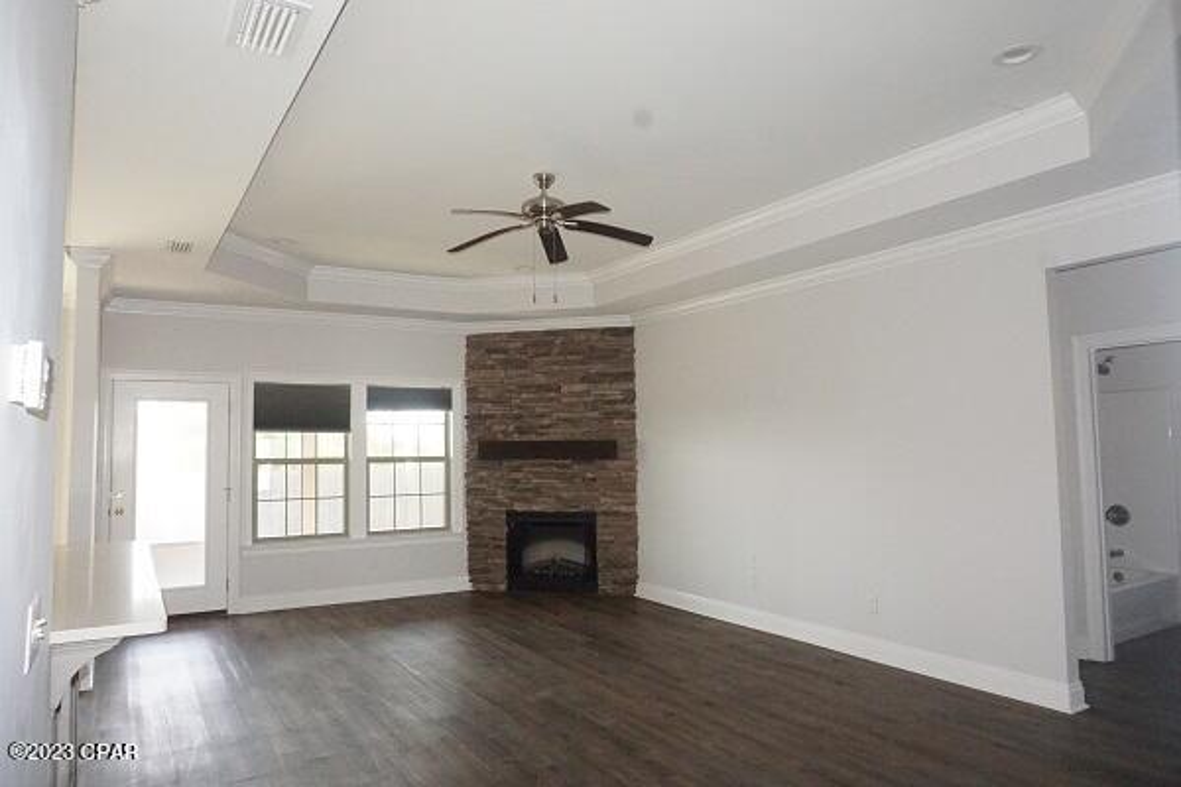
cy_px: 394
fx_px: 787
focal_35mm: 24
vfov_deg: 53.1
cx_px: 590
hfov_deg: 73.7
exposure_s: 1/160
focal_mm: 16
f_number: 8
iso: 6400
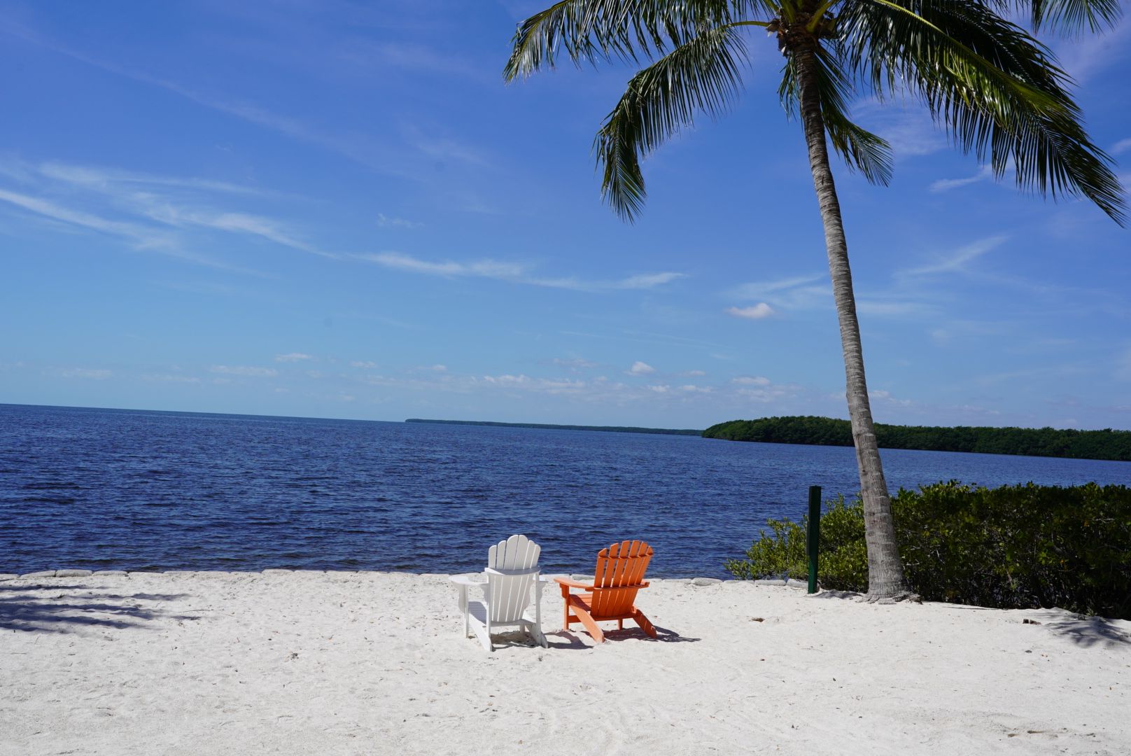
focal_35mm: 35
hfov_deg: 54.4
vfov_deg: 37.9
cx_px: 566
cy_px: 378
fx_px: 1100
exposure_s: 1/320
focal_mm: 35
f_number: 10
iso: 100
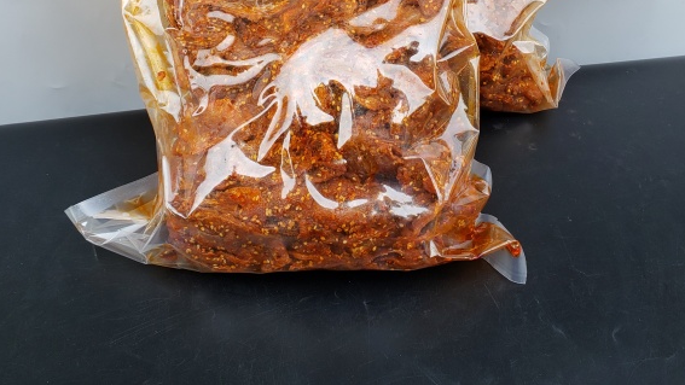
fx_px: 727
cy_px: 24
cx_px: 375
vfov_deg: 28.3
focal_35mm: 40
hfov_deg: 50.4
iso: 50
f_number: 2.4
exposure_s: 1/274
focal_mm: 4.3
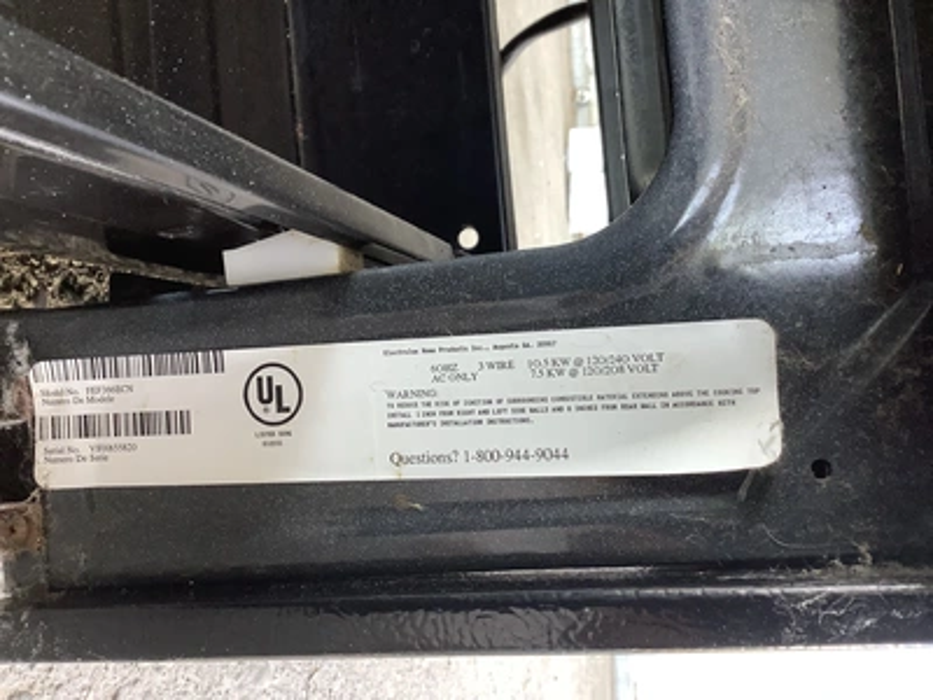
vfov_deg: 45.4
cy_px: 350
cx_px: 466
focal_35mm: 31
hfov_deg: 58.4
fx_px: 836
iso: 100
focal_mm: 3.3
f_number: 2.4
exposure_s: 1/50
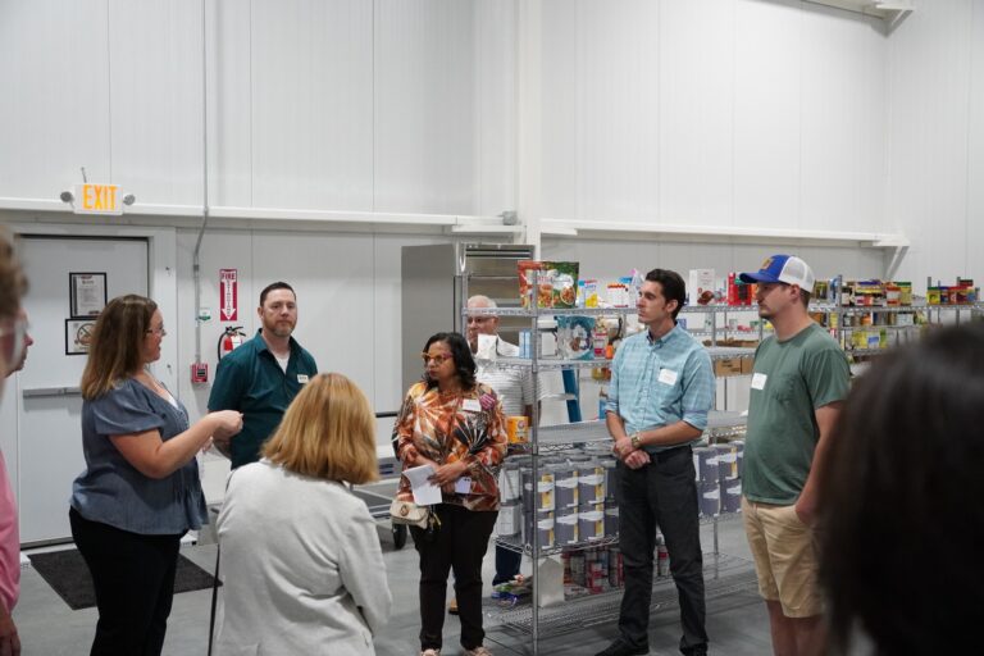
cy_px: 328
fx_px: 1054
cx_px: 492
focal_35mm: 39
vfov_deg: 34.6
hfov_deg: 50.1
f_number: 2.8
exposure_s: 1/640
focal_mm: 25.7
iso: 3200
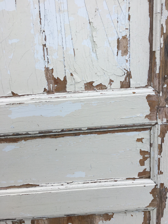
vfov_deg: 61.7
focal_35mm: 29
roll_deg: +0.6
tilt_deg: -25.3
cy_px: 112
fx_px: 188
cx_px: 84
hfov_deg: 48.2
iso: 25
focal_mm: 4.15
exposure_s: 1/450
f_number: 2.2
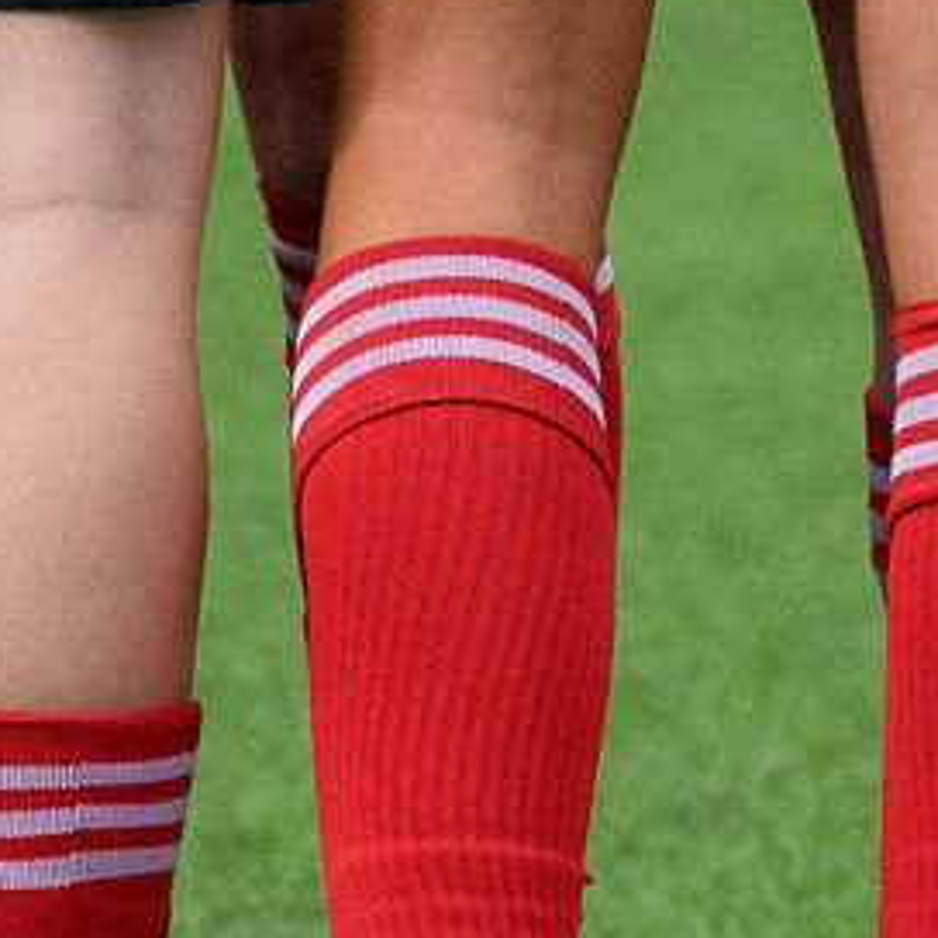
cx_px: 273
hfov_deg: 0.6
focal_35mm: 2895
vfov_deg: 0.6
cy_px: -1682
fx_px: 88752
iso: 500
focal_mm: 240
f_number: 5
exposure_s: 1/1000
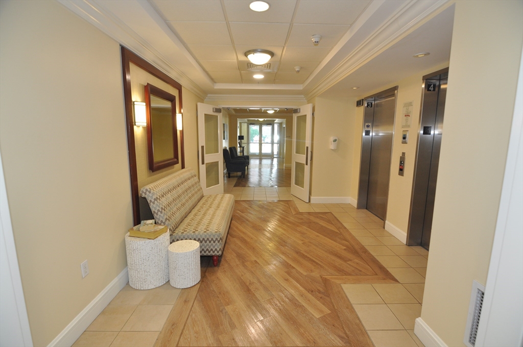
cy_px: 174
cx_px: 262
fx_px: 239
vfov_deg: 71.9
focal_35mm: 16
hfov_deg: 95.1
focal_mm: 11
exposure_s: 1/60
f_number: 4
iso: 560
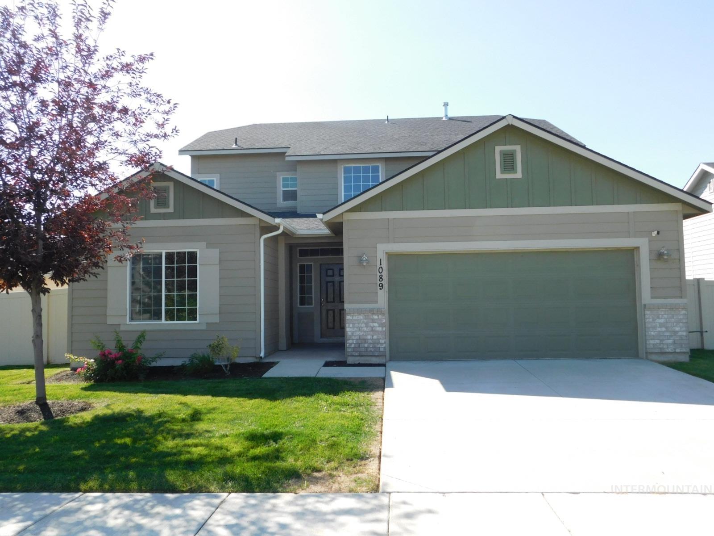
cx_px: 357
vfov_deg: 49.7
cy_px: 268
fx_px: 578
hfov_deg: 63.4
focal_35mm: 28
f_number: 3.2
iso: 125
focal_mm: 4.9
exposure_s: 1/800
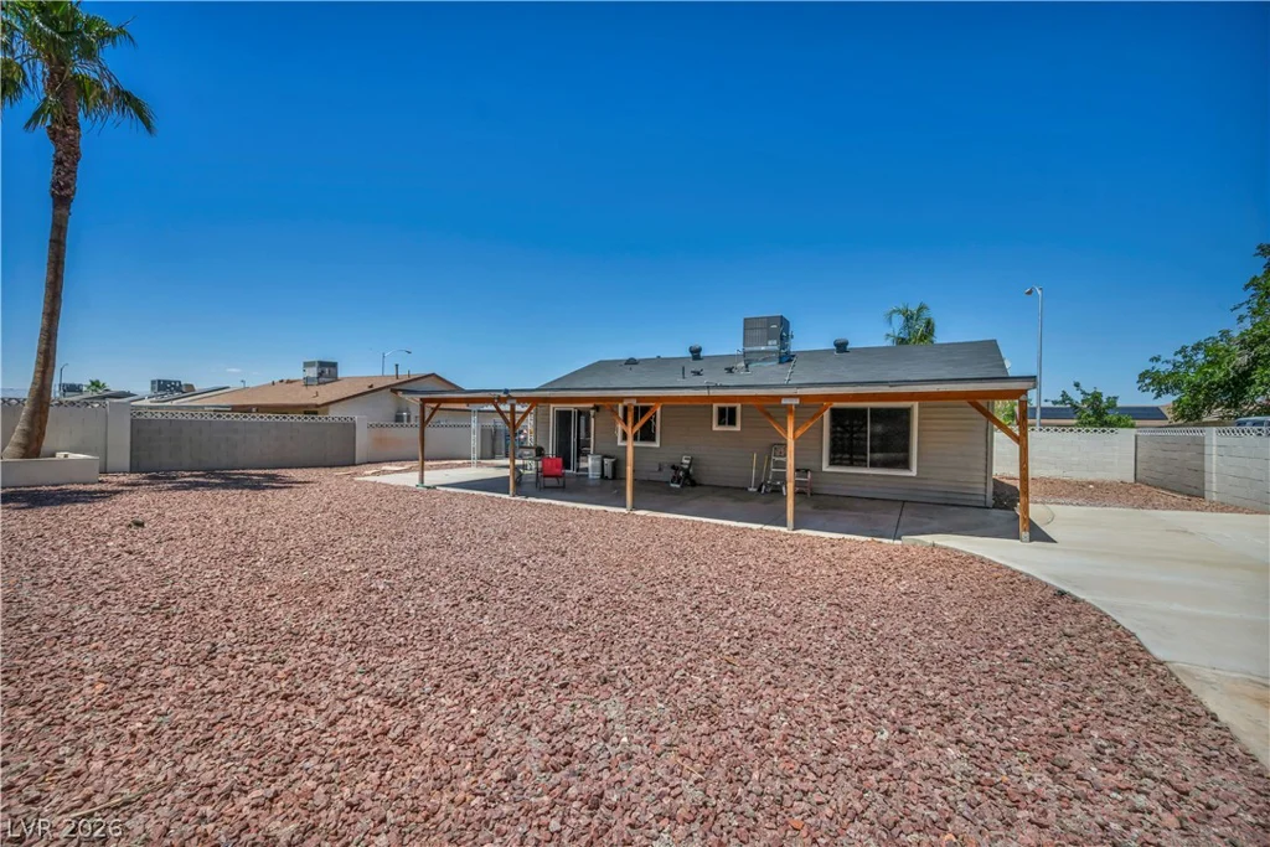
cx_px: 635
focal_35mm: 14
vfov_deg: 81.2
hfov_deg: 104.2
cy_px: 424
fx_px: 494
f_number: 8
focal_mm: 14
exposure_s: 1/2500
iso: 320
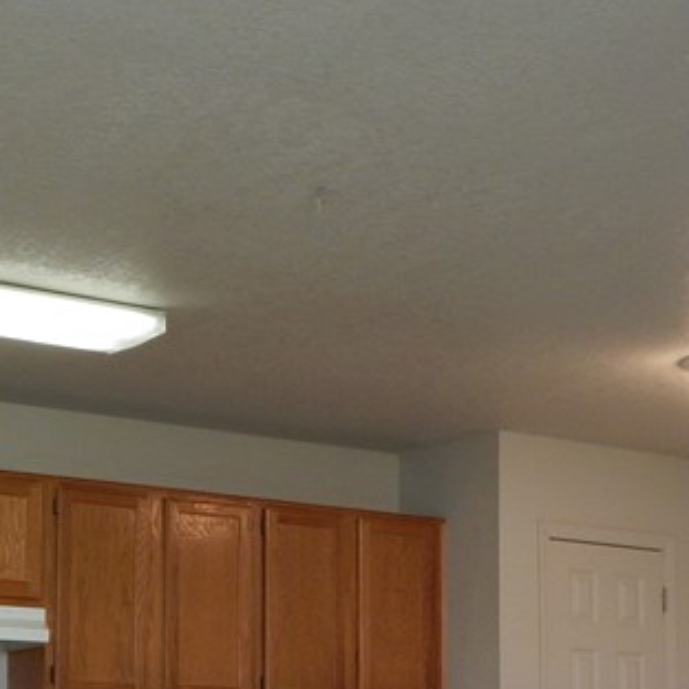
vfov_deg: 19.0
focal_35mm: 90
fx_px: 2027
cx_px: 477
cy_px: 616
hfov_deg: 19.2
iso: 200
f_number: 3.2
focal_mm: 5.6
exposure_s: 1/30
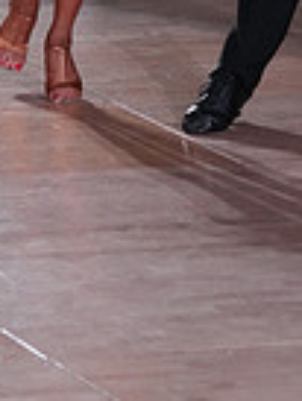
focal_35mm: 427
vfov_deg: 4.6
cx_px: 101
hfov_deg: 3.5
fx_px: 4959
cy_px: -354
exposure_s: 1/500
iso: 4000
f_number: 4
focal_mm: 105
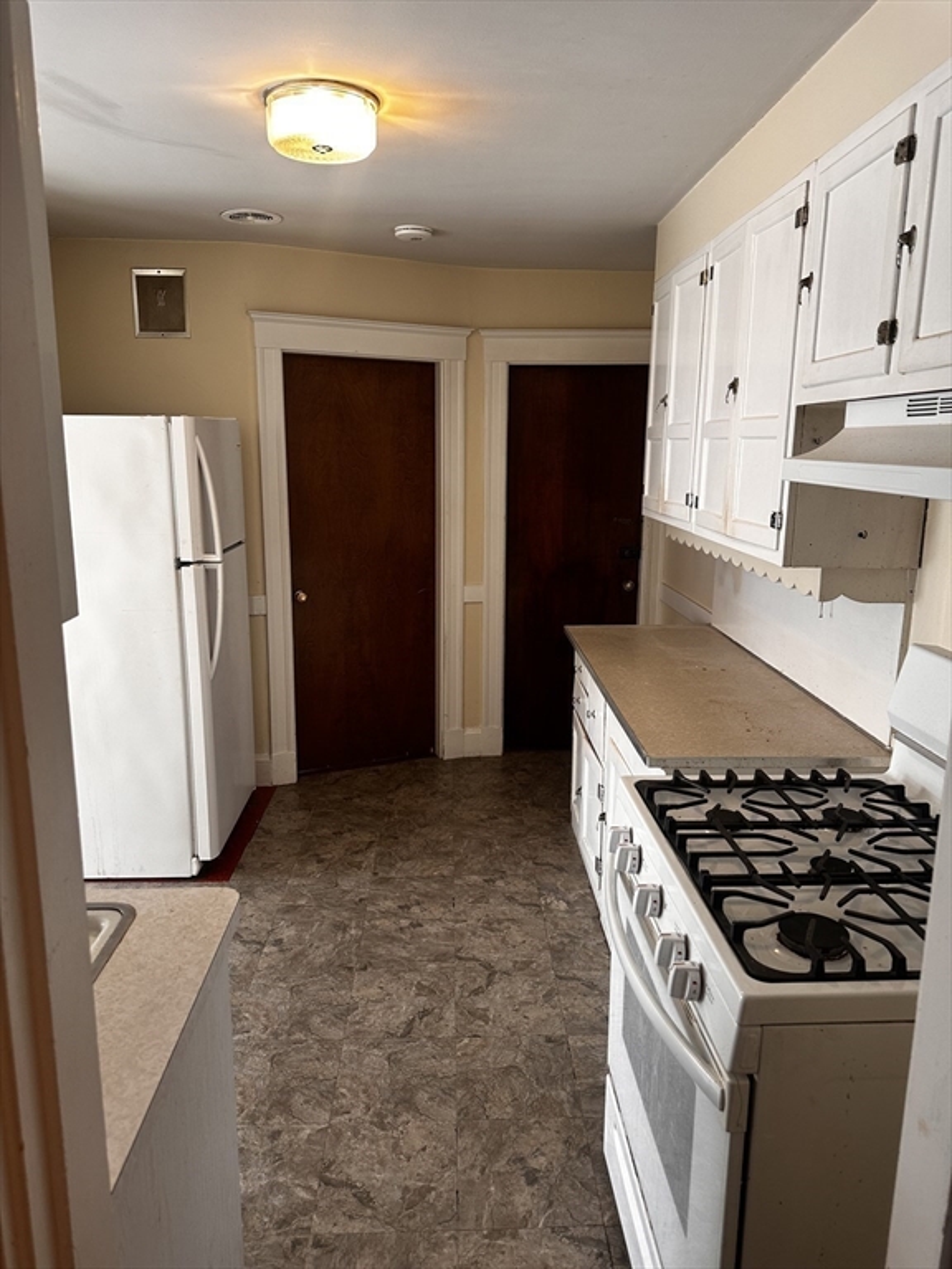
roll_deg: -1.2
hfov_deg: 56.8
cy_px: 634
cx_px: 476
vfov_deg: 71.6
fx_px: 880
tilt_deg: -10.8
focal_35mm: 24
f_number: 1.78
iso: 125
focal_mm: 6.86
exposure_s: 1/60
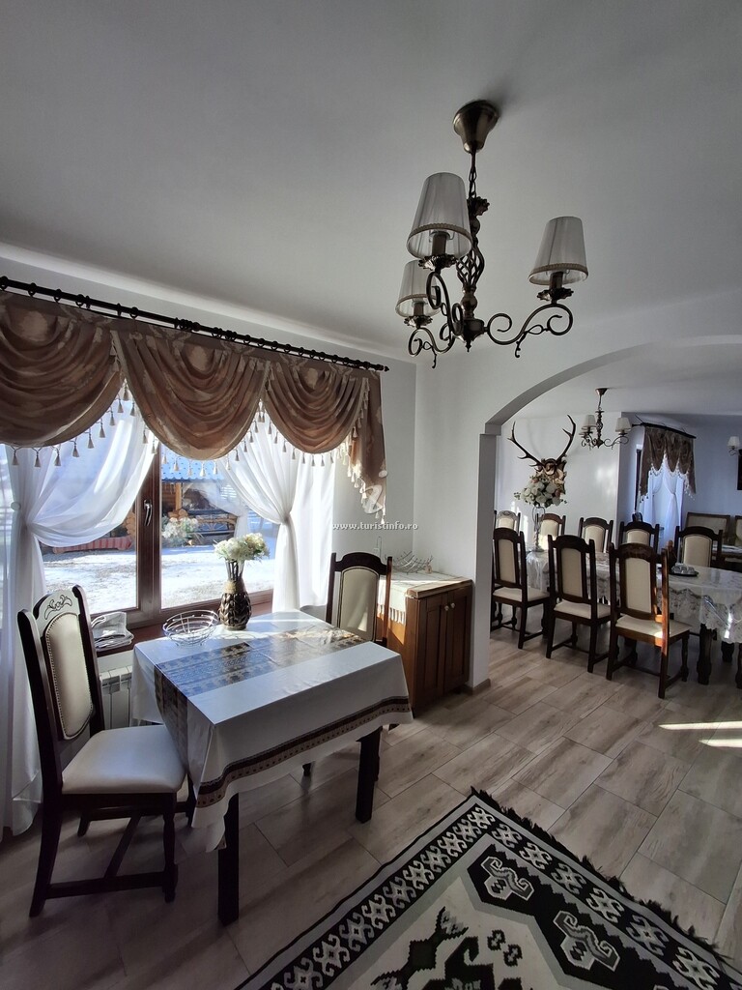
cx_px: 371
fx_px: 457
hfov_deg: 78.1
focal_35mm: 16
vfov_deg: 94.5
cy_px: 495
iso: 40
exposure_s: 1/269
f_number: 2.2
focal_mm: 1.64
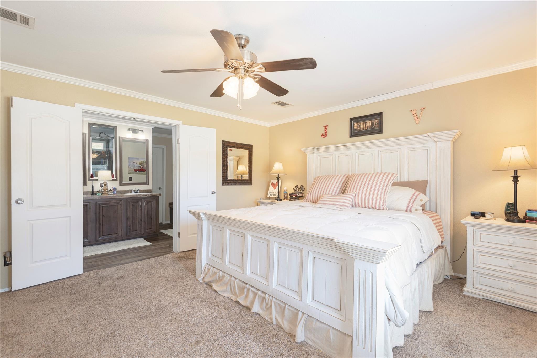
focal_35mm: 16
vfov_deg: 73.8
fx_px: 239
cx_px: 268
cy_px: 179
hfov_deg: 96.7
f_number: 7.1
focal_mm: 16
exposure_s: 1/2
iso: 100
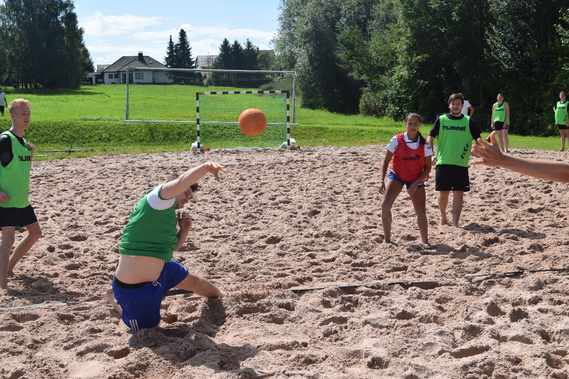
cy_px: 190
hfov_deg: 38.9
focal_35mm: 51
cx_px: 284
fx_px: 806
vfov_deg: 26.5
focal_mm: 34
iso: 400
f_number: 7.1
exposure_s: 1/1600
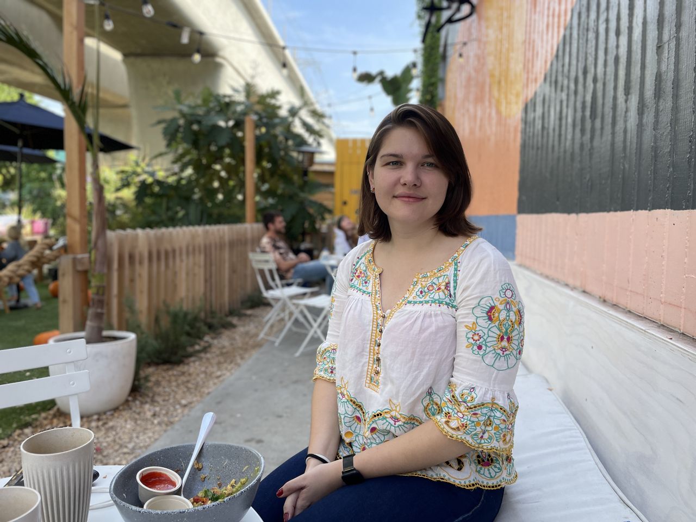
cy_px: 261
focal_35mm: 26
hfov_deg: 67.3
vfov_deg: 53.1
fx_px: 523
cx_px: 348
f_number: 1.6
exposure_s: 1/626
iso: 50
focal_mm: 4.2
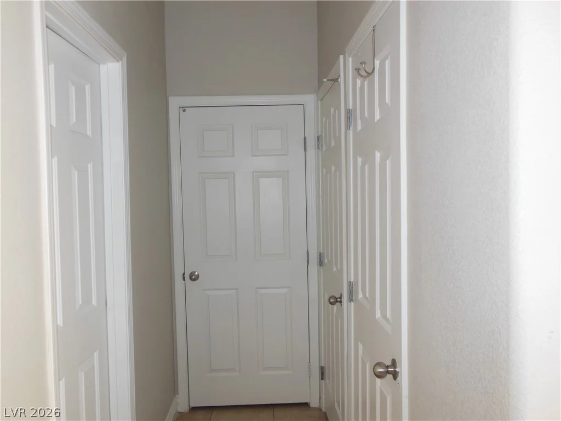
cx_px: 280
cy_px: 210
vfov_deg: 48.2
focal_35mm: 29
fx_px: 470
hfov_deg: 61.7
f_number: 3.3
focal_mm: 5.2
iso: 200
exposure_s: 1/25
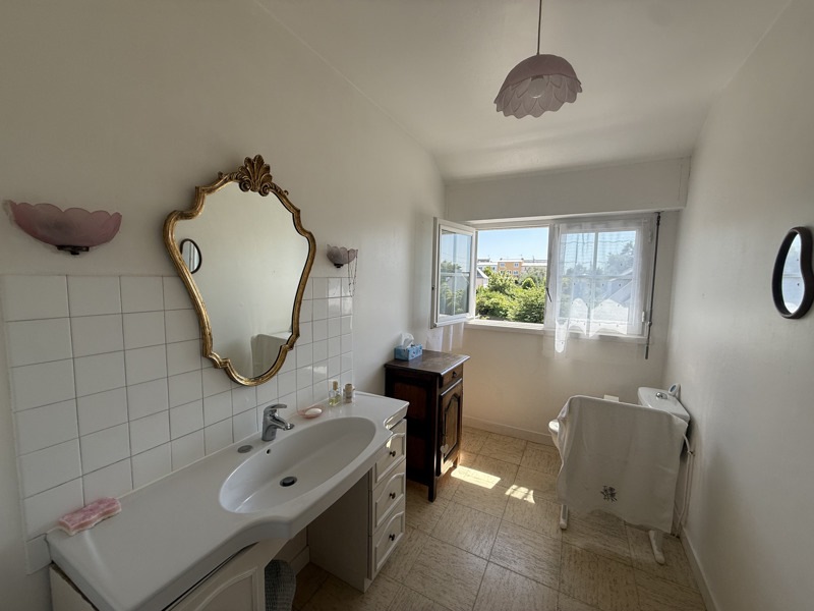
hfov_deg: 102.1
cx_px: 407
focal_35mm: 14
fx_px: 329
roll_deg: -1.0
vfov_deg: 85.7
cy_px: 306
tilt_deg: -5.5
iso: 50
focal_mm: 2.22
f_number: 2.2
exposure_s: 1/403
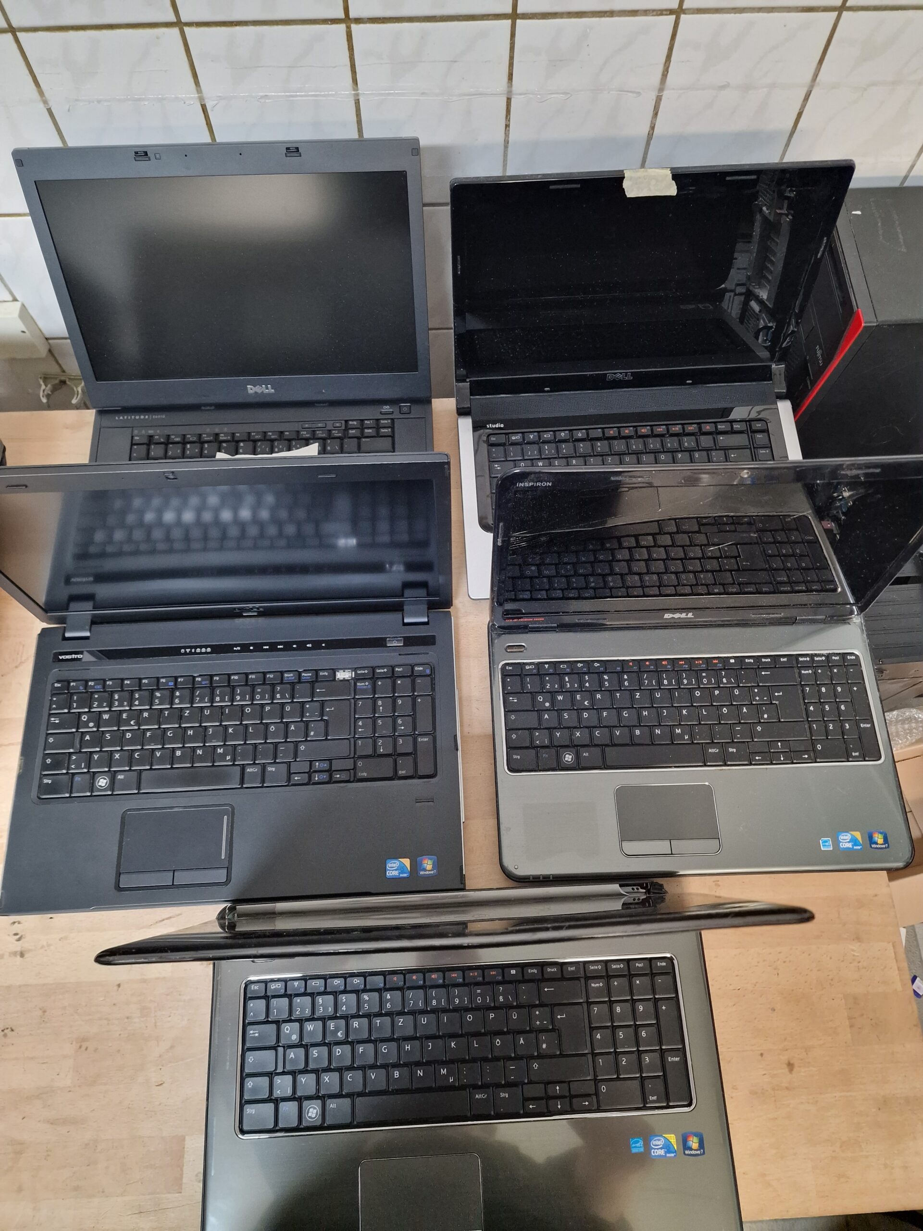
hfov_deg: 58.9
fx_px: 818
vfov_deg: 73.9
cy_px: 616
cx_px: 462
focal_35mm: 23
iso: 800
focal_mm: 6.4
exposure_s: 1/50
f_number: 1.8
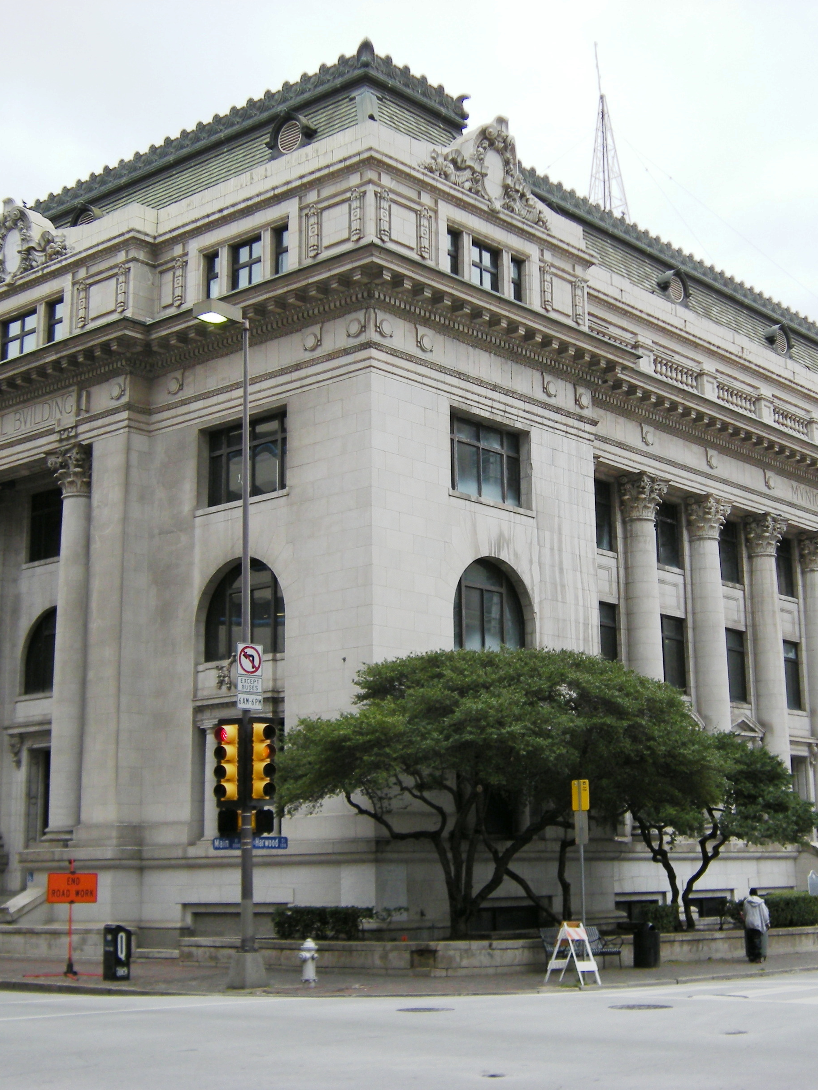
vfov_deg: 37.5
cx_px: 434
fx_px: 1607
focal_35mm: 51
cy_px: 546
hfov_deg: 28.6
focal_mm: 6.3
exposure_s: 1/288
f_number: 3.2
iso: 64
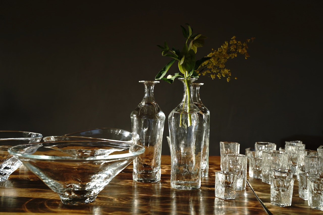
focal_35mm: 42
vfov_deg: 31.9
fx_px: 377
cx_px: 162
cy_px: 108
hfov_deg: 46.4
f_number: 5
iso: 200
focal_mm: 42
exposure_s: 1/500
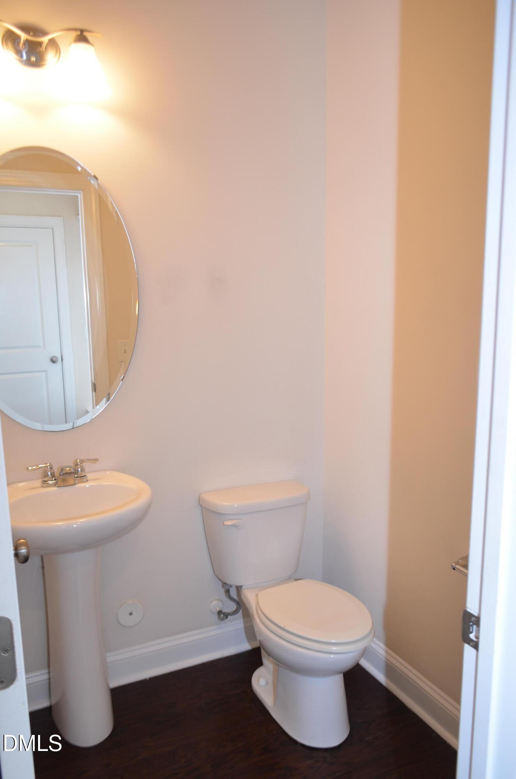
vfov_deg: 67.5
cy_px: 390
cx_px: 258
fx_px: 583
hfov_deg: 47.7
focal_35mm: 27
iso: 400
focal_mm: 18
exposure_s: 1/50
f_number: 3.5
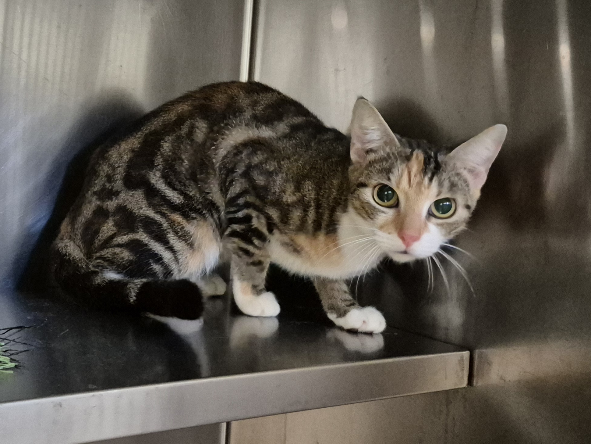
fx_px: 393
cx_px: 296
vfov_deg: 58.9
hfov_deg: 73.9
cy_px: 222
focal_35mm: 23
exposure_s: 1/100
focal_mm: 5.4
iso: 2000
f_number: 1.8
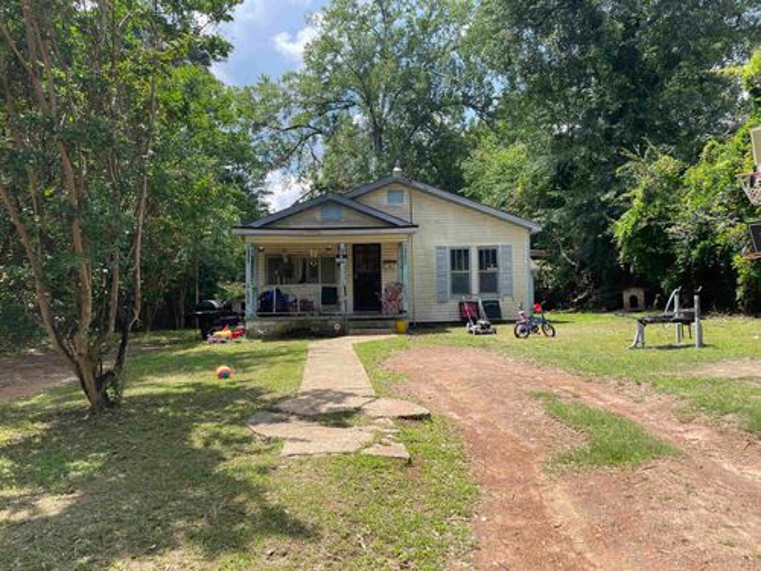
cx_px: 380
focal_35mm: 26
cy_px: 286
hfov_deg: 67.3
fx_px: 572
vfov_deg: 53.1
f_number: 1.6
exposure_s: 1/1795
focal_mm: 4.2
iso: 32
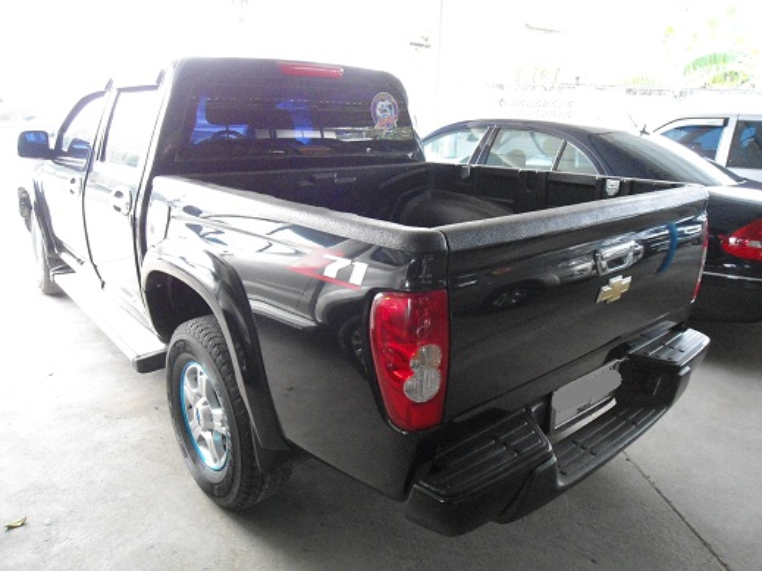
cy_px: 286
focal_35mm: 26
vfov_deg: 53.0
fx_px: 572
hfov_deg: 67.3
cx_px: 381
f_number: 2.8
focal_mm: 4.7
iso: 400
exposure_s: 1/125
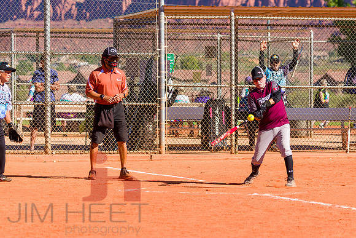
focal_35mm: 208
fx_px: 2061
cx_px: 211
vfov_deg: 6.6
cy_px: 103
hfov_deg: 9.9
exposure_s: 1/1600
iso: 400
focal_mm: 165
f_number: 5
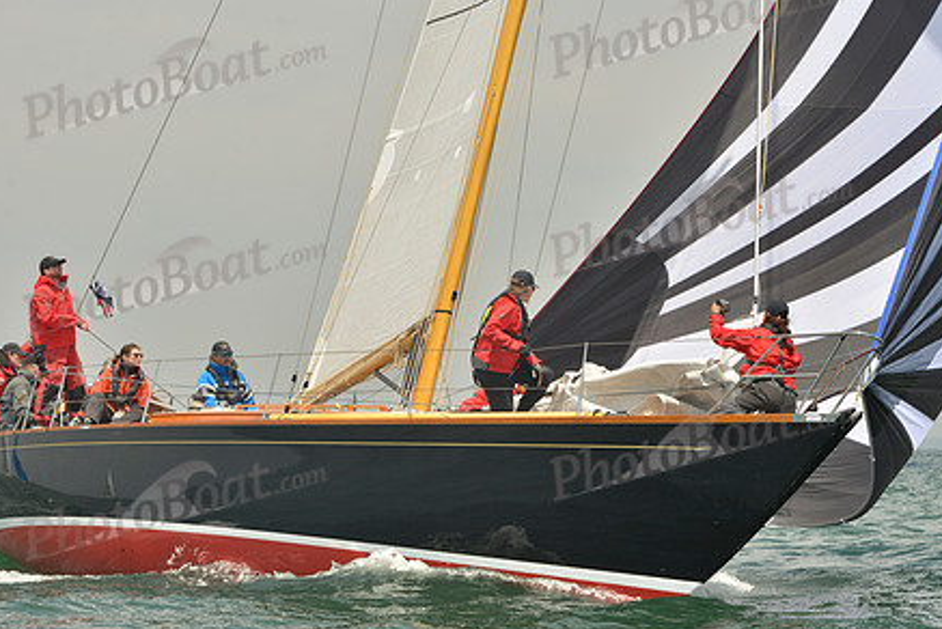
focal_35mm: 130
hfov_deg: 15.8
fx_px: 3404
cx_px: 440
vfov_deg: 10.6
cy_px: 363
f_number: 11
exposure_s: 1/1600
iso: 560
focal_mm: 98
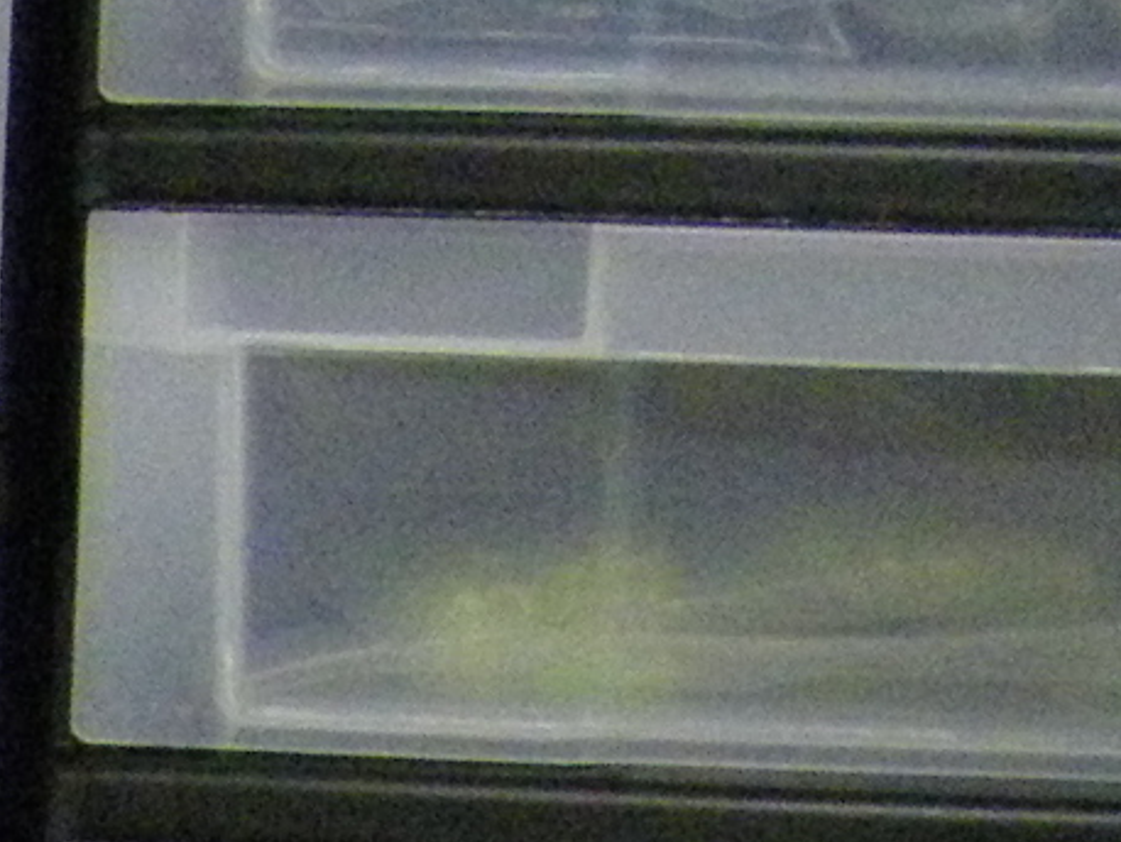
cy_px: 1505
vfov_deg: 7.6
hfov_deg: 9.4
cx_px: -1434
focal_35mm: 191
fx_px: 6189
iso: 800
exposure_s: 1/20
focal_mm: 6.3
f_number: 3.5
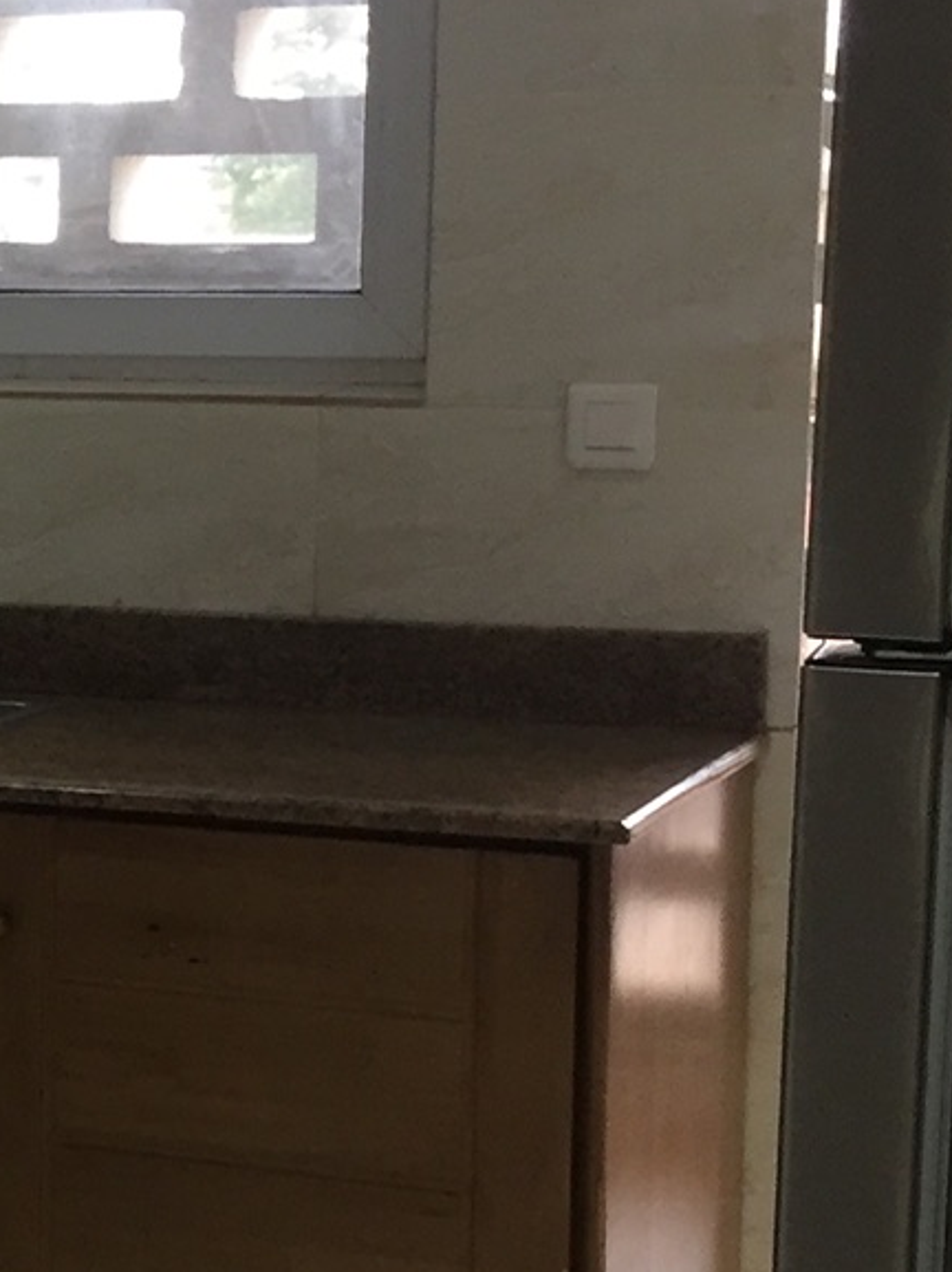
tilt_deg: -6.0
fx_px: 3781
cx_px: -639
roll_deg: +0.2
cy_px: 694
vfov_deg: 19.1
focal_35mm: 103
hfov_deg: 13.2
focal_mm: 4.15
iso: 80
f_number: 2.2
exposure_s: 1/33
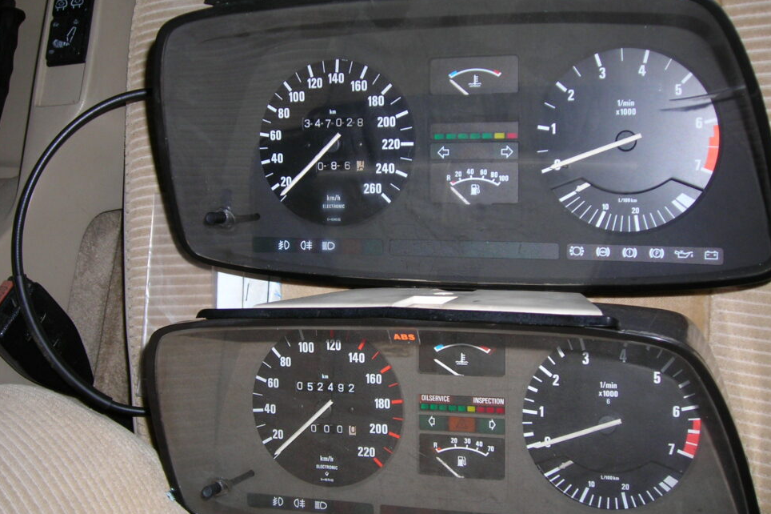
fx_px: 899
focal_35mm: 42
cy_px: 285
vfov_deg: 31.8
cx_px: 382
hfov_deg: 46.4
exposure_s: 1/60.1
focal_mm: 6.3
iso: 50
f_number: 3.2
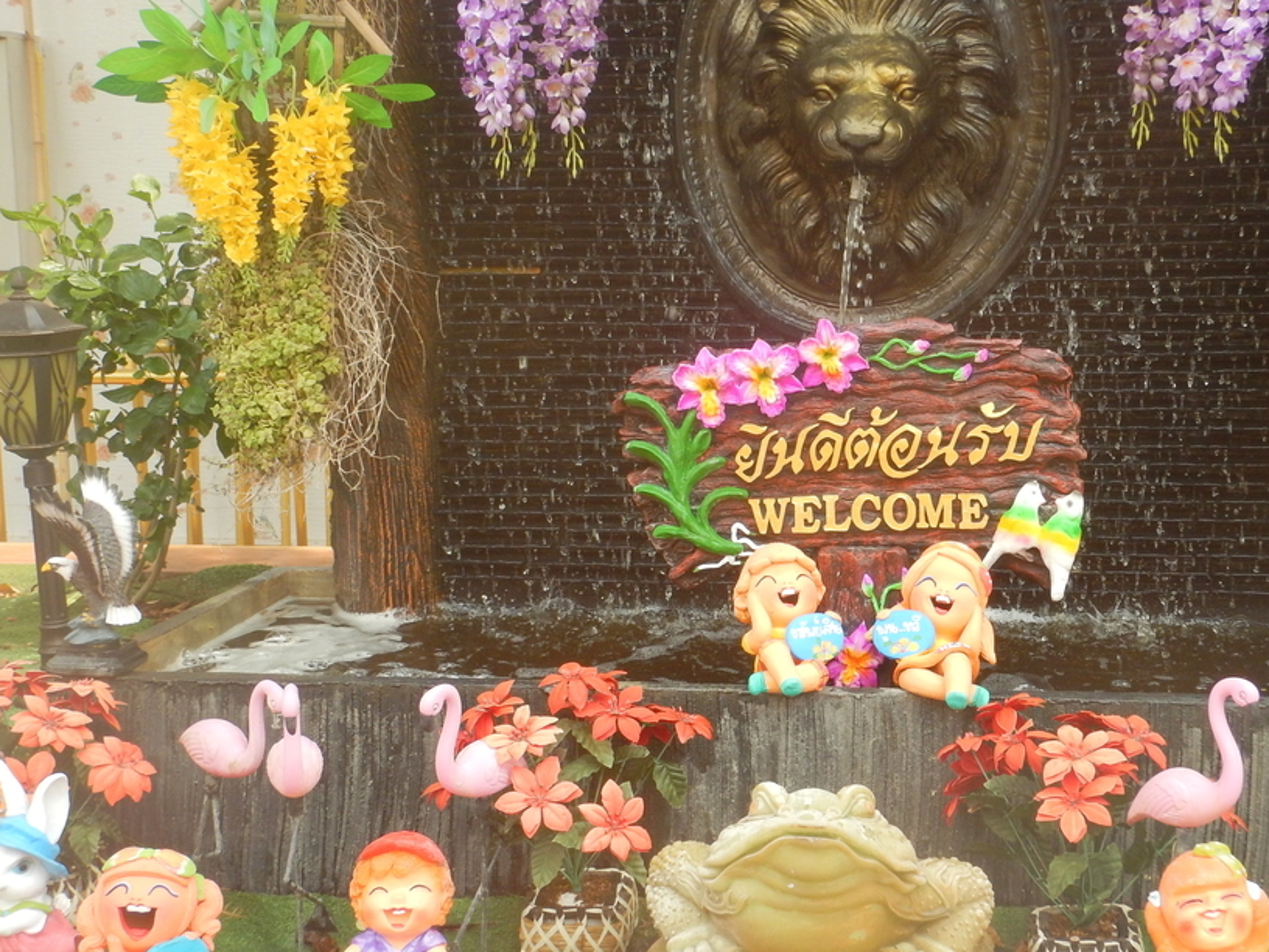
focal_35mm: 50
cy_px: 488
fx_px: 1833
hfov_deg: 38.1
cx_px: 754
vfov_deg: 29.1
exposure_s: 1/200
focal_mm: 6.1
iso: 125
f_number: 4.2
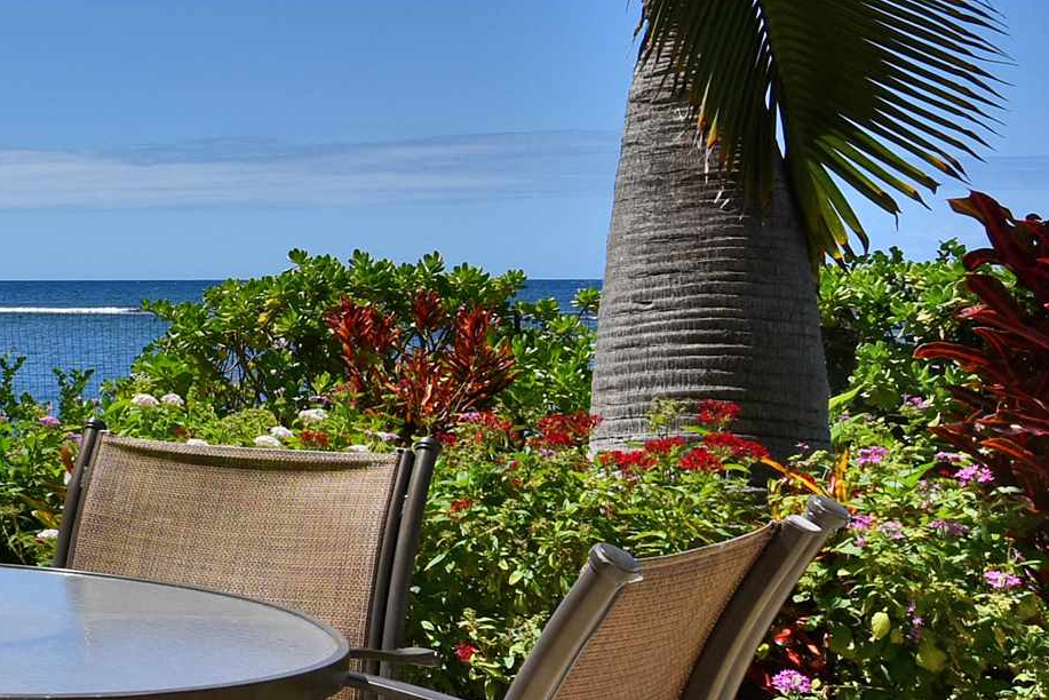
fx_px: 1953
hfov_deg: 23.3
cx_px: -574
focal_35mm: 67
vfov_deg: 20.3
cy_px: 283
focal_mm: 20
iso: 100
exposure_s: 1/200
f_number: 16
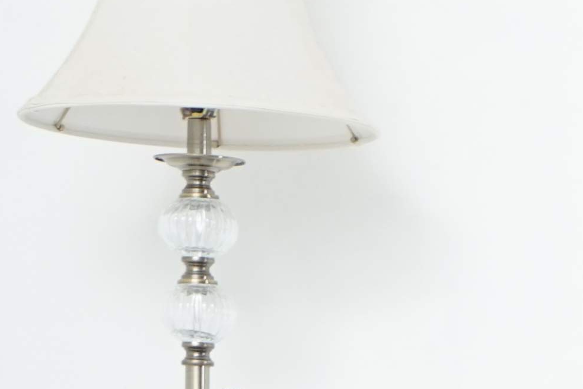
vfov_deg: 5.8
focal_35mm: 232
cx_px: 1659
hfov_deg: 7.8
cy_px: 726
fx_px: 3756
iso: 320
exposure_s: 1/125
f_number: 5.6
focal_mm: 38
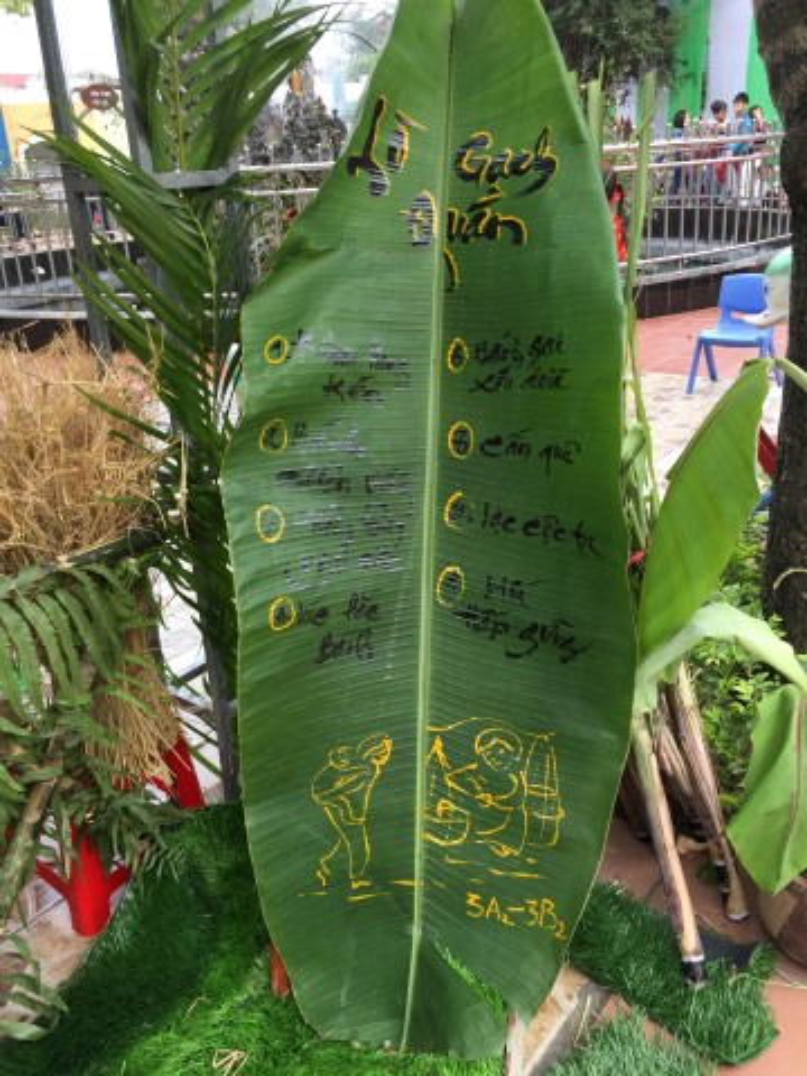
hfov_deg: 48.2
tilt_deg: -22.3
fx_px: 901
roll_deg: +4.5
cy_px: 538
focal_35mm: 29
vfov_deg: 61.7
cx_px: 404
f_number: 2.2
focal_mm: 4.15
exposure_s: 1/60
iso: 32
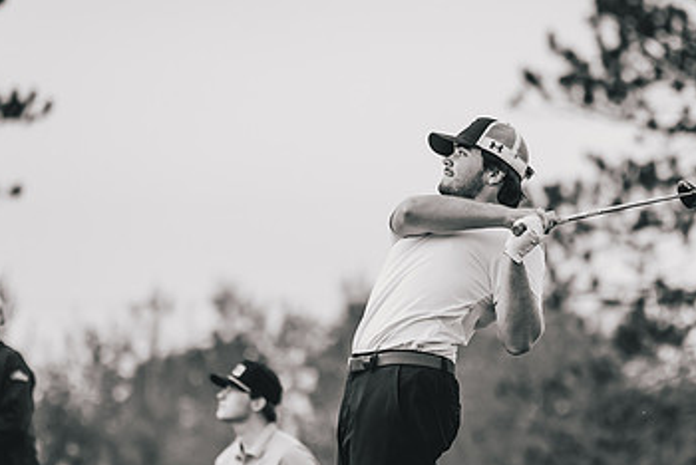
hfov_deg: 7.8
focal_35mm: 264
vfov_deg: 5.2
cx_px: 422
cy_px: 309
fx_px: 5108
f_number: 2.8
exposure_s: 1/1250
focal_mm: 150
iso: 500
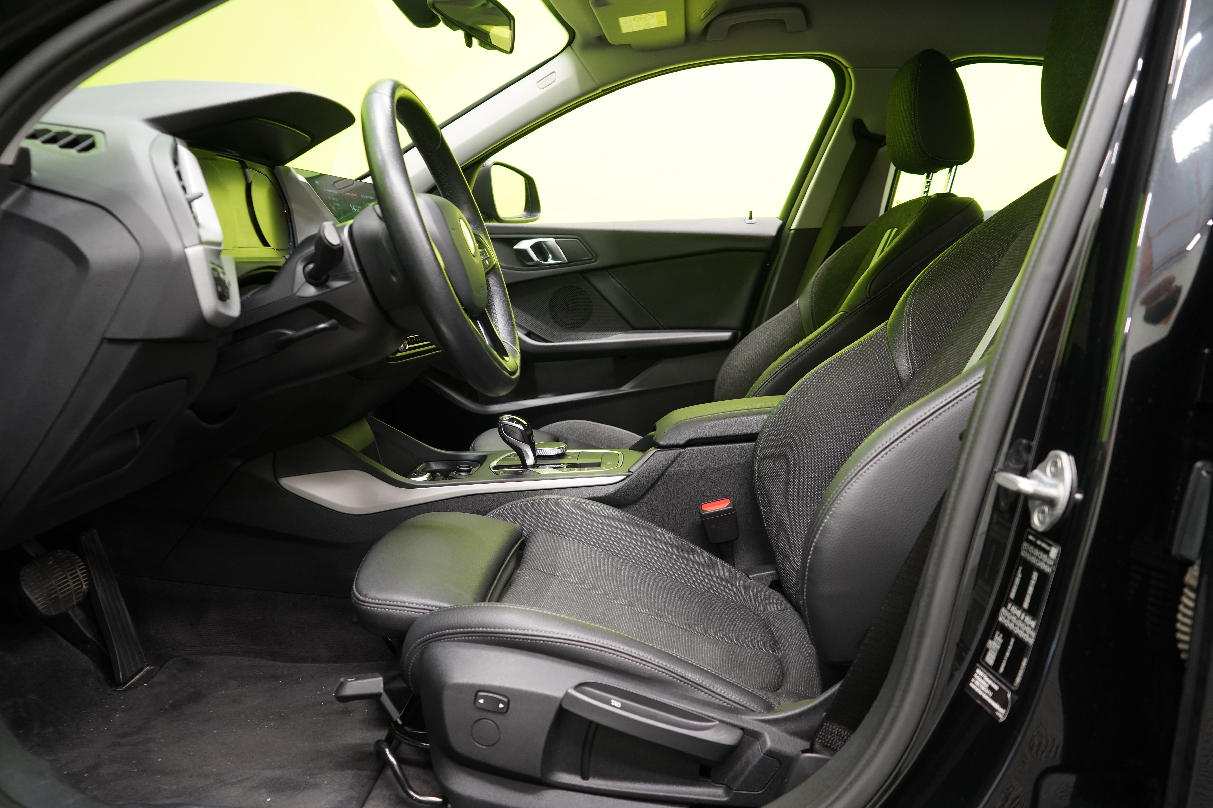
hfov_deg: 65.5
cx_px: 606
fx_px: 943
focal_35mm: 28
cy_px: 404
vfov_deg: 46.4
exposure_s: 1/20
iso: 1600
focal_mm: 28
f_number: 5
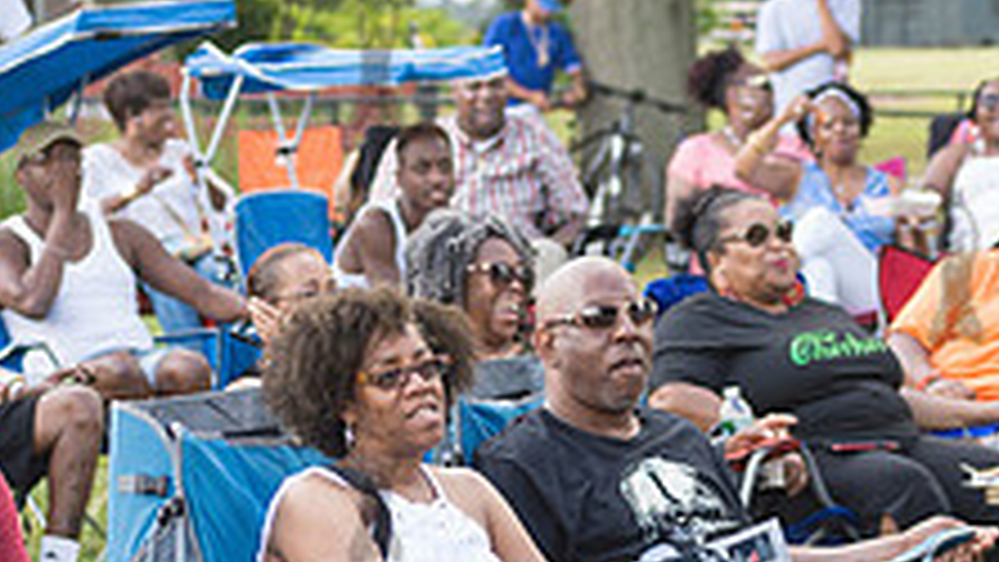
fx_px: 6227
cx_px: 374
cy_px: 483
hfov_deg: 9.2
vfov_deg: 5.2
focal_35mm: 235
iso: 320
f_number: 5
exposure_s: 1/125
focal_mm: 86
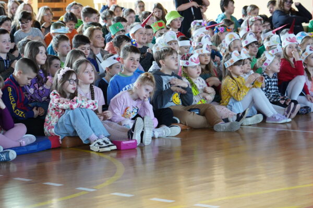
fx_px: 948
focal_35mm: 109
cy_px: 104
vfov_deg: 12.6
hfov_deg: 18.8
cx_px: 156
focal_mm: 73
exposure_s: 1/160
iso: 1600
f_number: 4
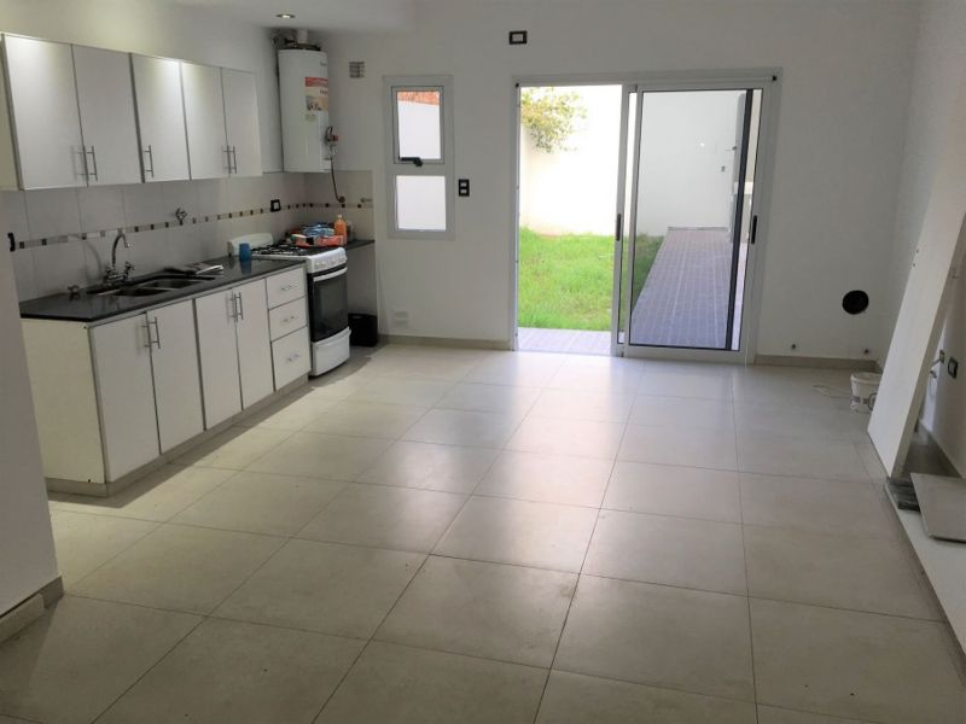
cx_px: 483
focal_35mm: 29
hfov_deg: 61.7
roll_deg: -0.2
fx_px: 809
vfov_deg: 48.2
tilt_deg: -15.7
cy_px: 362
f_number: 2.2
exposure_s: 1/50
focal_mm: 4.15
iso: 25
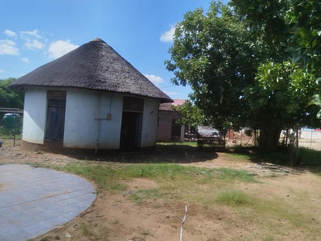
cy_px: 120
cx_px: 160
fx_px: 241
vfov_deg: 53.1
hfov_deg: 67.3
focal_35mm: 26
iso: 100
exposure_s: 1/1959
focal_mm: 4.95
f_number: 1.9
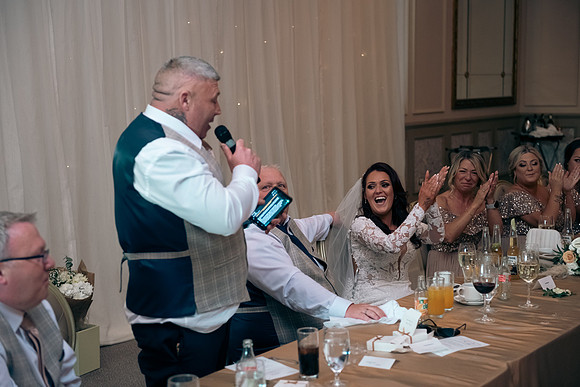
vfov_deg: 22.6
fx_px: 967
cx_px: 290
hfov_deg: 33.4
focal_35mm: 60
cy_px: 194
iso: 1000
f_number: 3.5
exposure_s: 1/160
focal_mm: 60
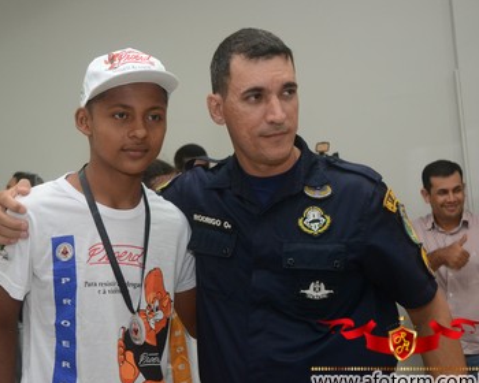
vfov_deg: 26.2
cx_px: 197
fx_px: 822
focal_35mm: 58
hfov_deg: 32.4
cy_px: 200
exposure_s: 1/80
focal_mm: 32
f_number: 4.2
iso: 1600
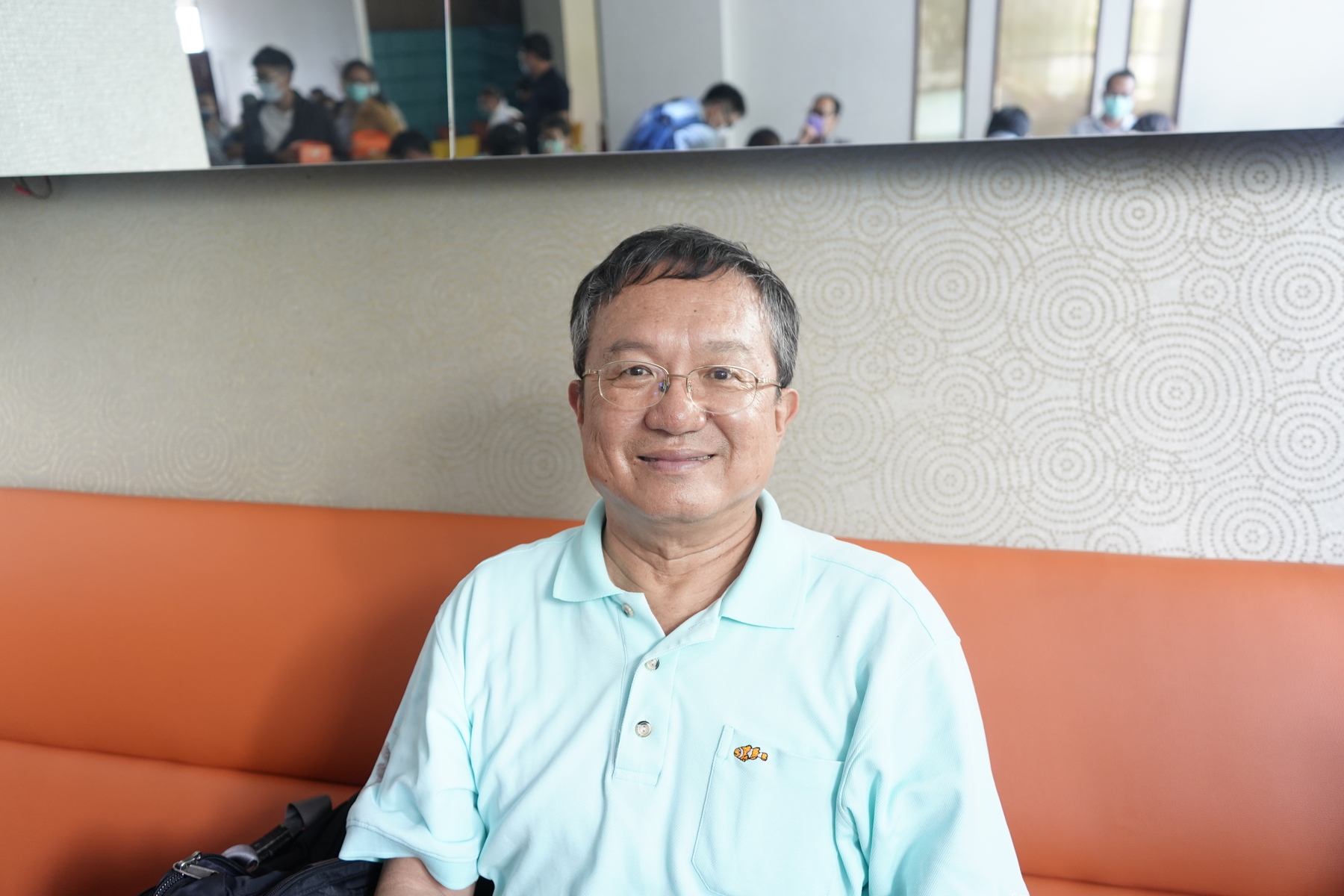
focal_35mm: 28
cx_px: 672
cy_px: 448
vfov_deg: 46.4
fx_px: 1045
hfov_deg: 65.5
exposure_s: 1/20
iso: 1000
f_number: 3.5
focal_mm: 28
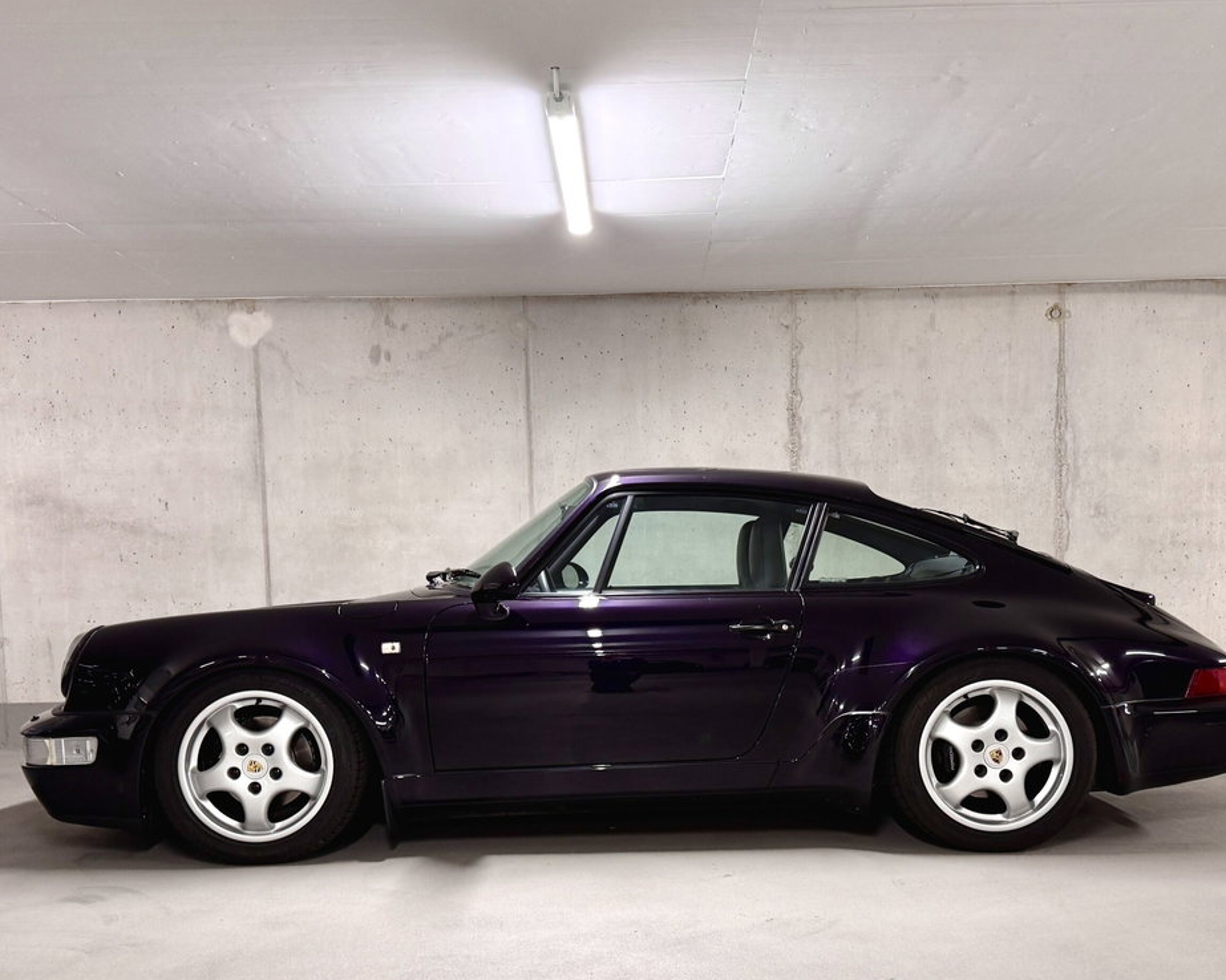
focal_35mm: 26
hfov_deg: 66.0
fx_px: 943
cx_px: 659
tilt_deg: -5.9
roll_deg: +1.5
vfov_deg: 54.9
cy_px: 474
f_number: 1.78
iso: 160
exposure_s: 1/50
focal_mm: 6.76
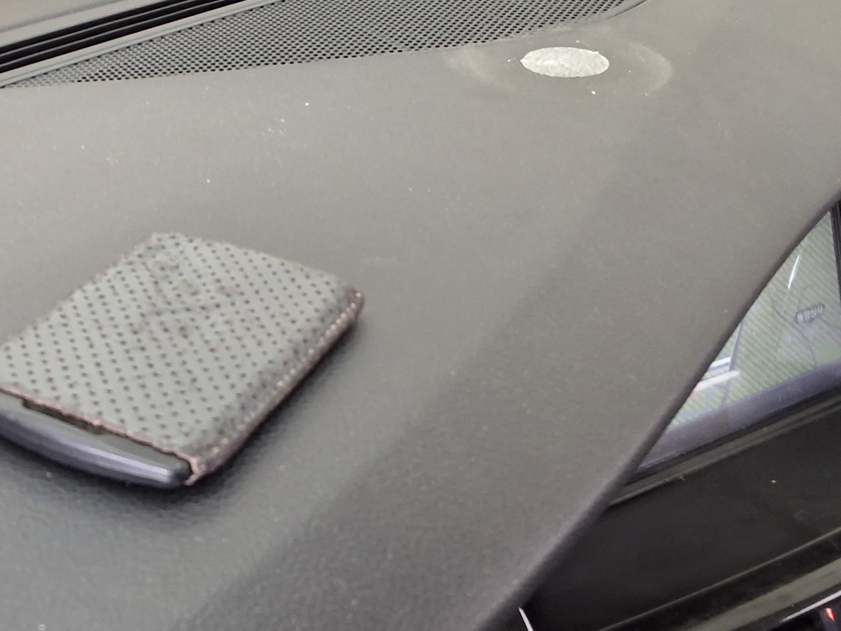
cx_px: 149
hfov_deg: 37.3
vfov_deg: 29.7
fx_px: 1191
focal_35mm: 49
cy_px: 328
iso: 160
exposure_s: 1/40
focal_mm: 2.91
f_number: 1.9
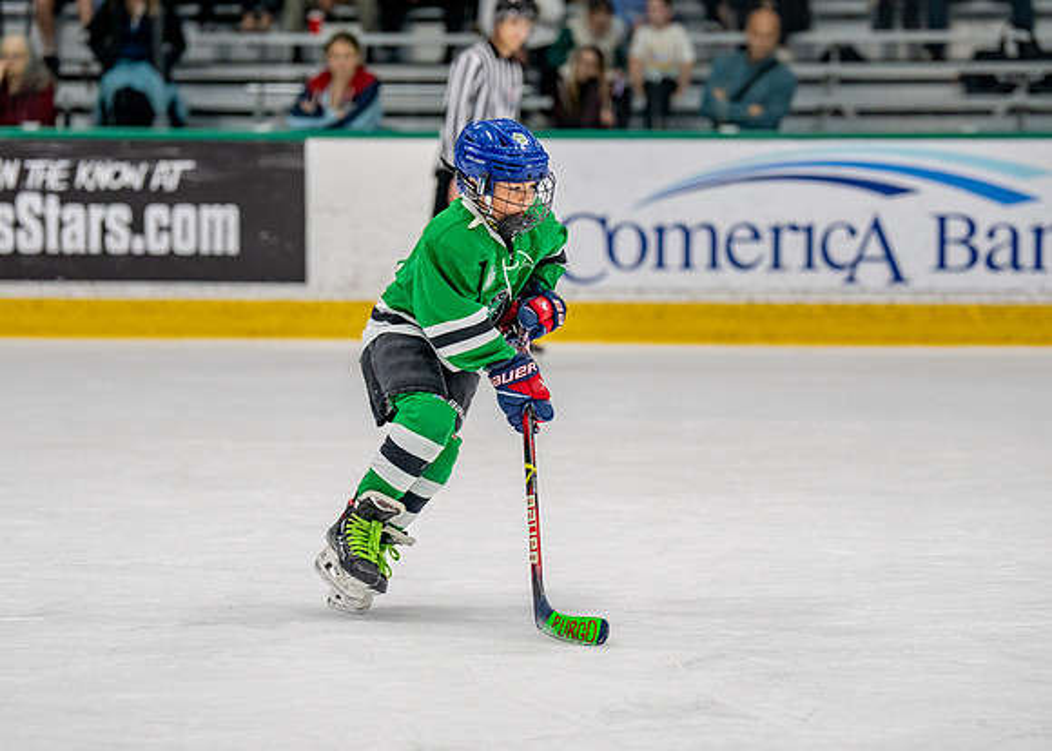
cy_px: 353
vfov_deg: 8.4
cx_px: 500
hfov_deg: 11.8
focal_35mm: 171
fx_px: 5096
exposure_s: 1/1250
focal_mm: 130
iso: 1000
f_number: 2.8
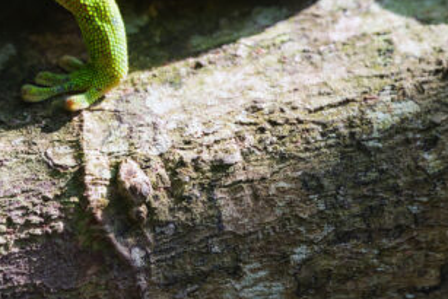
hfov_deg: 2.1
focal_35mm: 1001
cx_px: 347
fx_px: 12462
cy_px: -53
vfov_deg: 1.4
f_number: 4.5
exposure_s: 1/1000
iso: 1600
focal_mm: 300
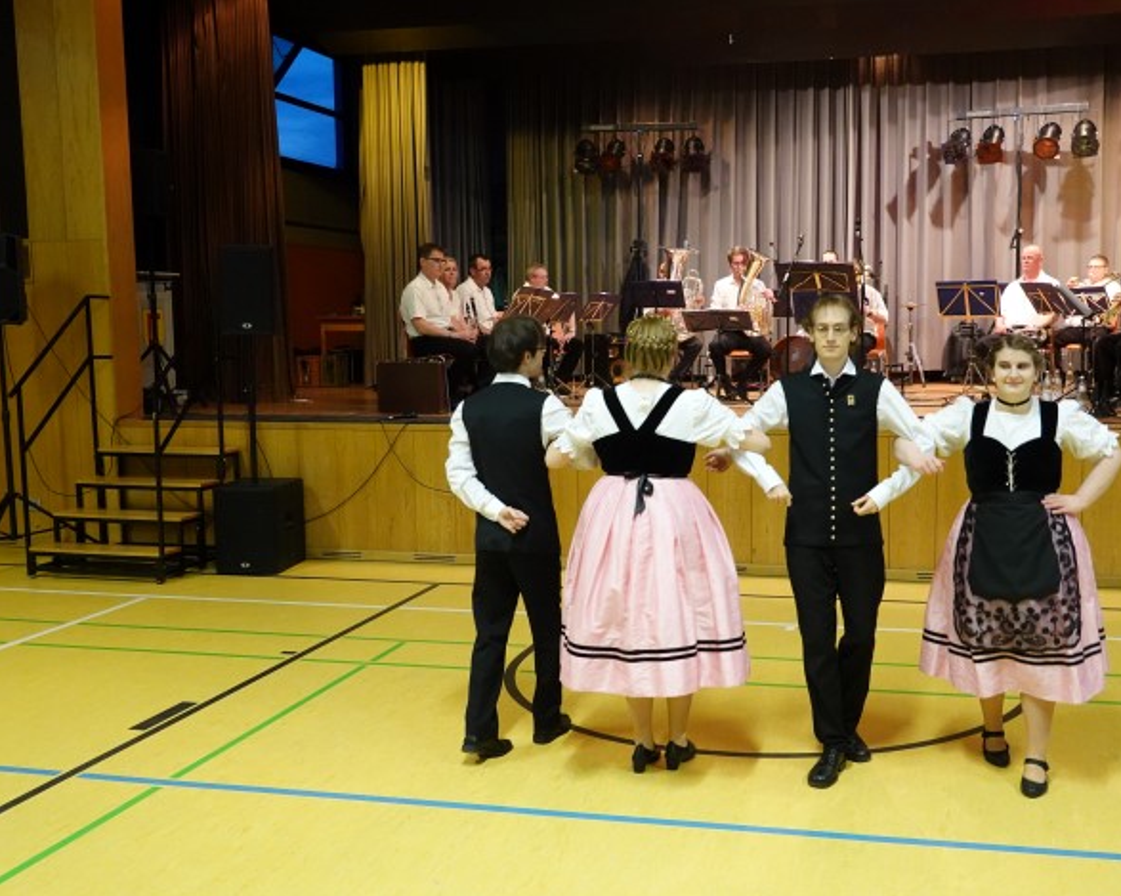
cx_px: 686
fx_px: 1260
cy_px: 457
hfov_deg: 47.6
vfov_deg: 39.1
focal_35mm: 38
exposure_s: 1/60
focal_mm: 12.25
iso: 2000
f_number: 3.5
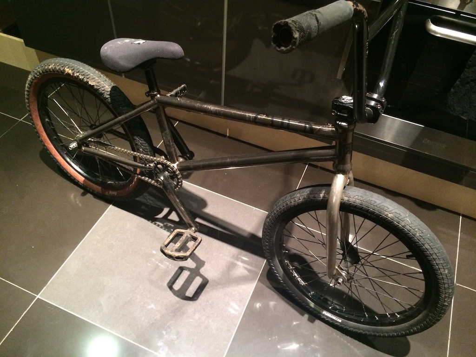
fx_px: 399
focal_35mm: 29
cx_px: 238
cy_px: 178
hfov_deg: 61.7
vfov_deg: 48.2
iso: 250
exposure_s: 1/15
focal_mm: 4.15
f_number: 2.2
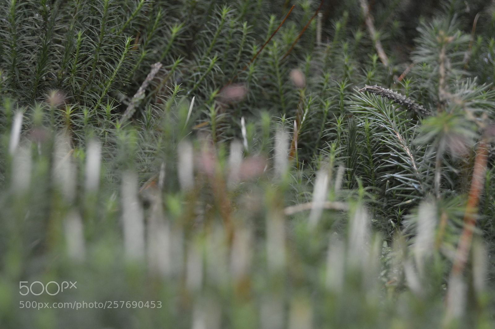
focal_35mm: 82
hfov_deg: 24.6
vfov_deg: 16.5
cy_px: 164
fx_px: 1133
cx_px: 248
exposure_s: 1/60
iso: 500
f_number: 5.6
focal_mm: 55
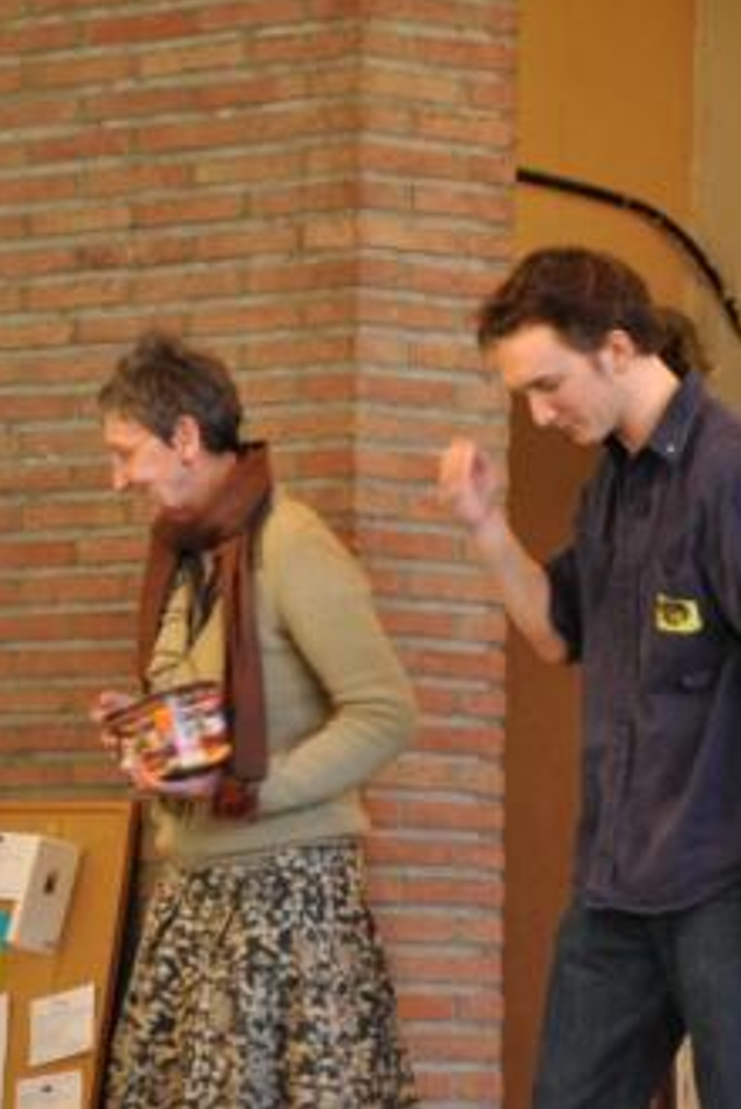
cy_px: 553
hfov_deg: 5.8
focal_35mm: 239
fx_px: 7356
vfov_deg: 8.6
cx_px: 108
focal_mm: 105
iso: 1600
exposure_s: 1/60
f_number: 5.6
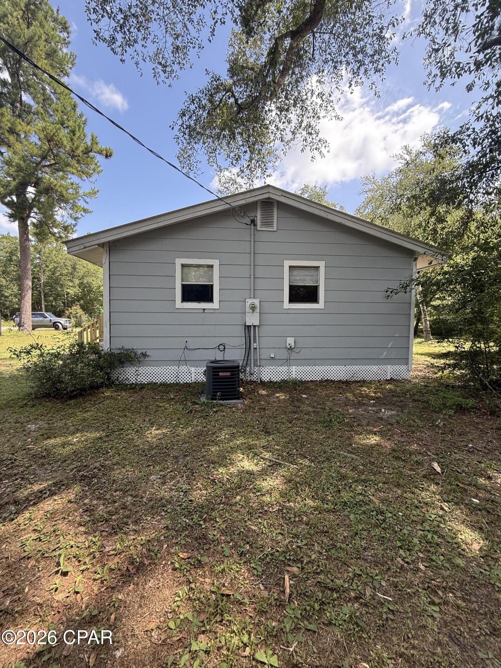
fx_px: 270
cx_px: 250
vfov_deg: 102.1
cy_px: 334
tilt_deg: -2.8
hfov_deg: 85.7
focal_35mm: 14
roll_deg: -1.1
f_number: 2.2
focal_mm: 2.22
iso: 64
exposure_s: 1/226
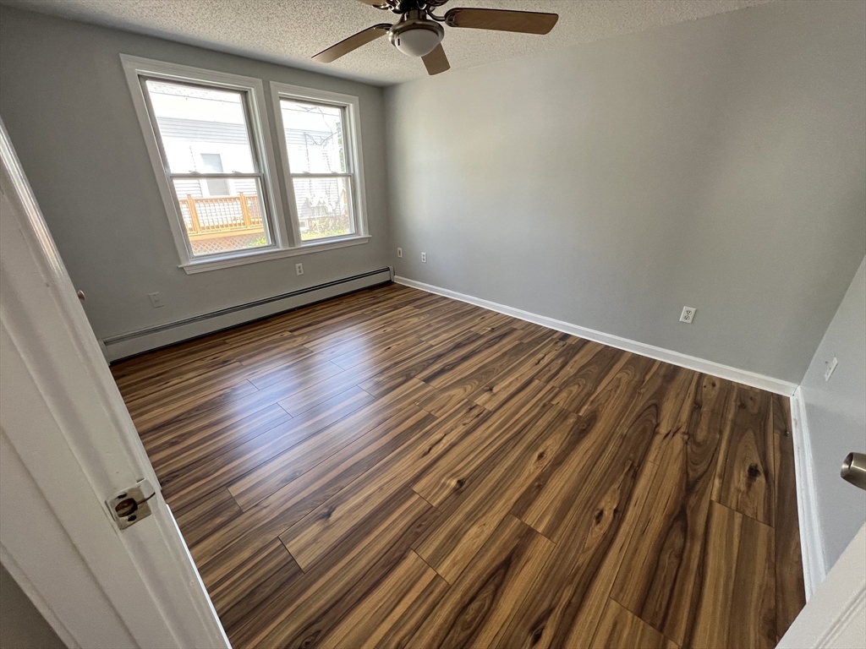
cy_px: 324
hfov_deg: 106.2
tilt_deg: -23.7
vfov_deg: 89.9
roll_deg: +0.0
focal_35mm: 13
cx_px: 433
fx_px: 325
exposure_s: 1/120
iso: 160
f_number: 1.8
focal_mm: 1.57
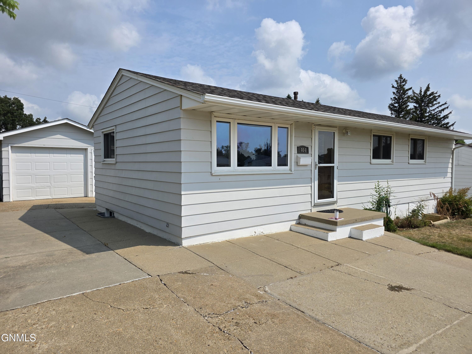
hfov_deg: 73.9
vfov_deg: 58.9
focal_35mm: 23
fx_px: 314
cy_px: 177
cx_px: 236
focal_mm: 6.3
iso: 64
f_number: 1.7
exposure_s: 1/7944
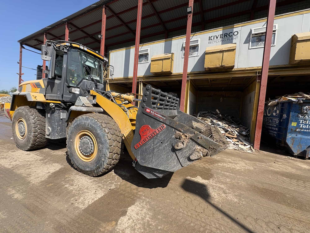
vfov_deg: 85.7
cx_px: 155
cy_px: 116
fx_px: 125
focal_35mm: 14
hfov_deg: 102.1
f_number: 2.2
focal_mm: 2.2
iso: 40
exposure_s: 1/932
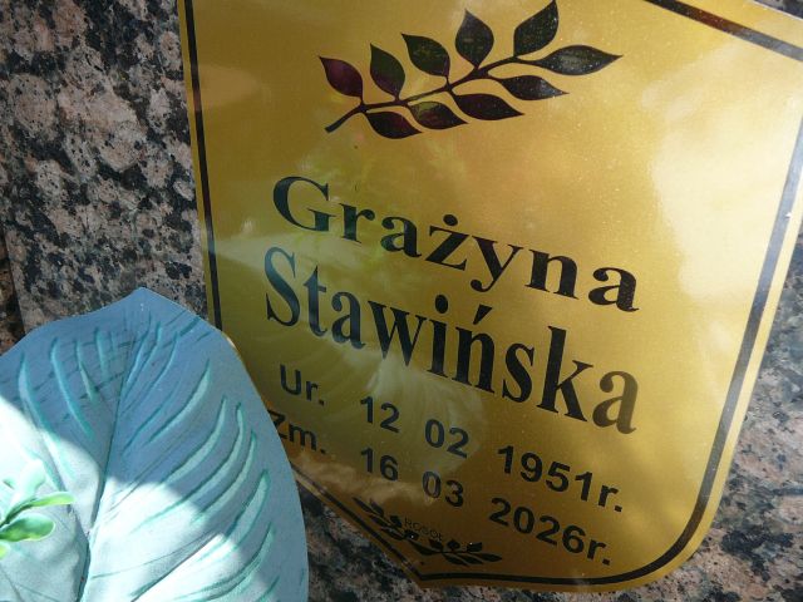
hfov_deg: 52.6
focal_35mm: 35
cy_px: 301
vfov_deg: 40.7
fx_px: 812
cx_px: 402
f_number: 2.8
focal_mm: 5.2
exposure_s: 1/320
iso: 80
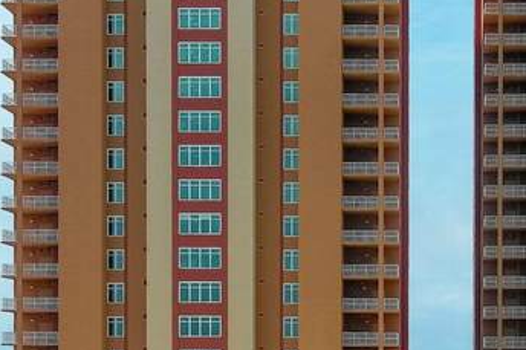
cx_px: 410
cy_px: 374
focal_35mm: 108
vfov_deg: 12.5
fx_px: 1577
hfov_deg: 18.8
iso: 100
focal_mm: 10.57
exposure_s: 1/1600
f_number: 6.3
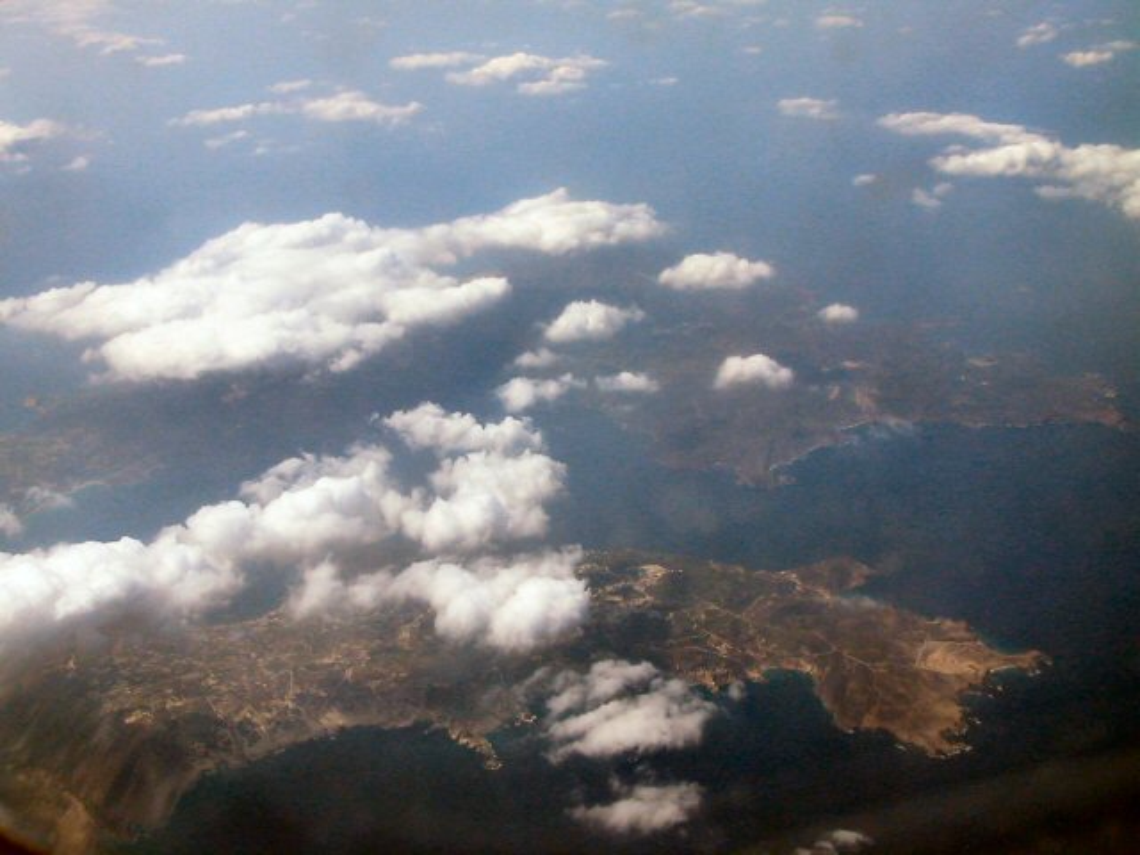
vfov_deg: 29.7
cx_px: 570
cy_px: 428
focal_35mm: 49
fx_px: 1614
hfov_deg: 38.9
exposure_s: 1/653
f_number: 5.2
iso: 100
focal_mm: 7.5
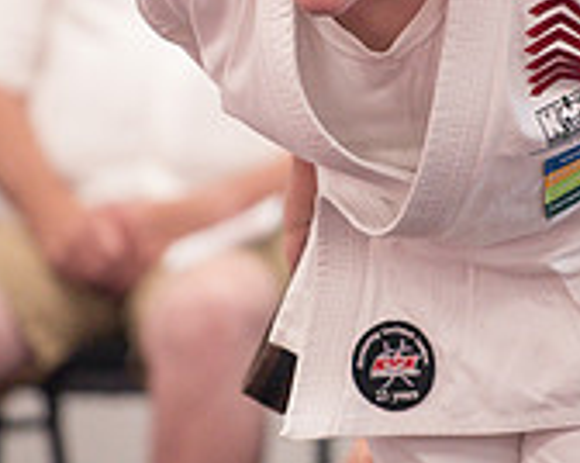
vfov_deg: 2.4
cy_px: 140
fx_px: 11128
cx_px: 407
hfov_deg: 3.0
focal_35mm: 649
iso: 1600
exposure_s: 1/400
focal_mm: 200
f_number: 2.8
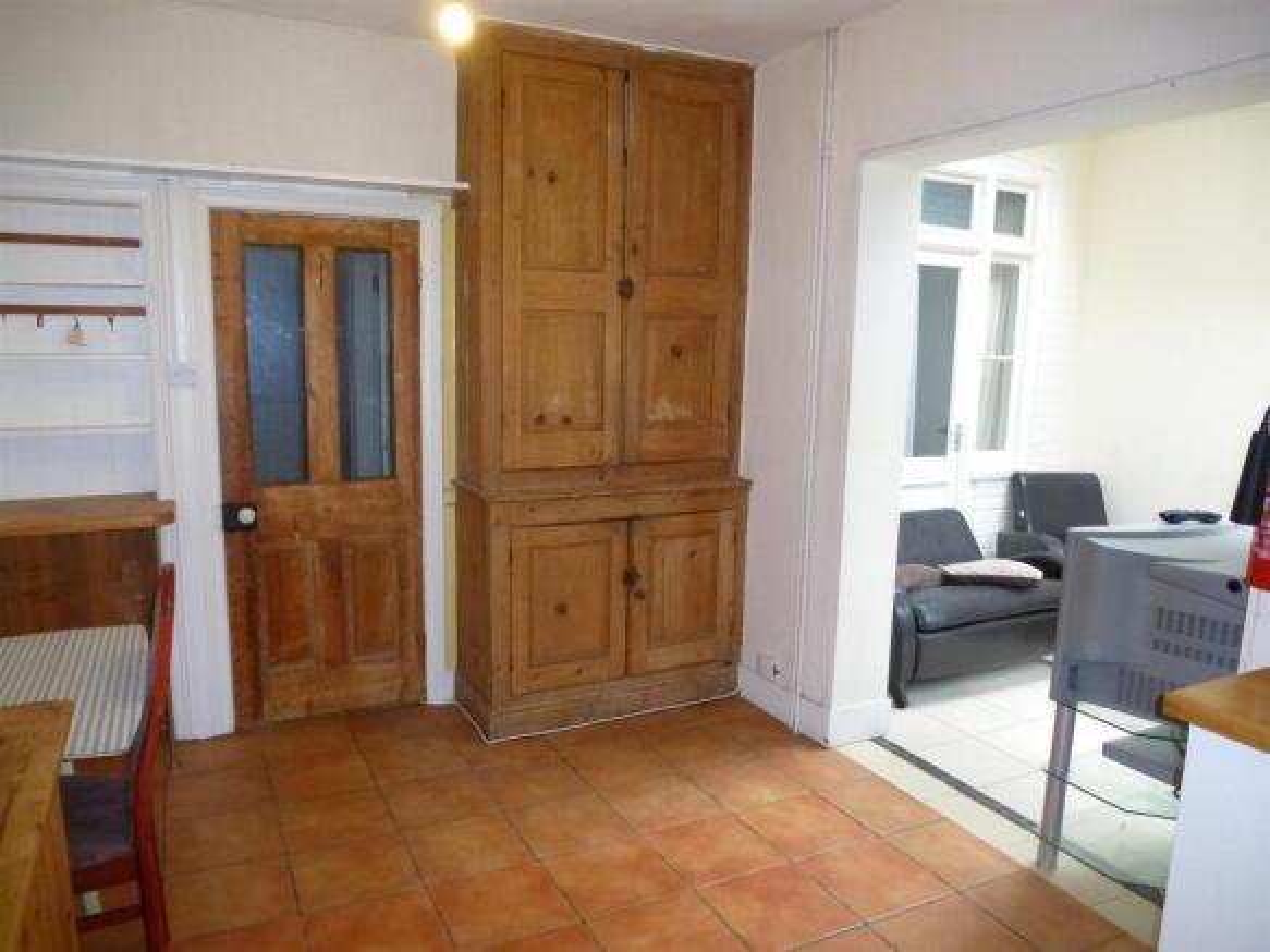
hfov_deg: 71.6
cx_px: 635
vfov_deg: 56.8
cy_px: 476
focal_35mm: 24
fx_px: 880
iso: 500
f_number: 3.3
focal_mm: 4.3
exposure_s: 1/60
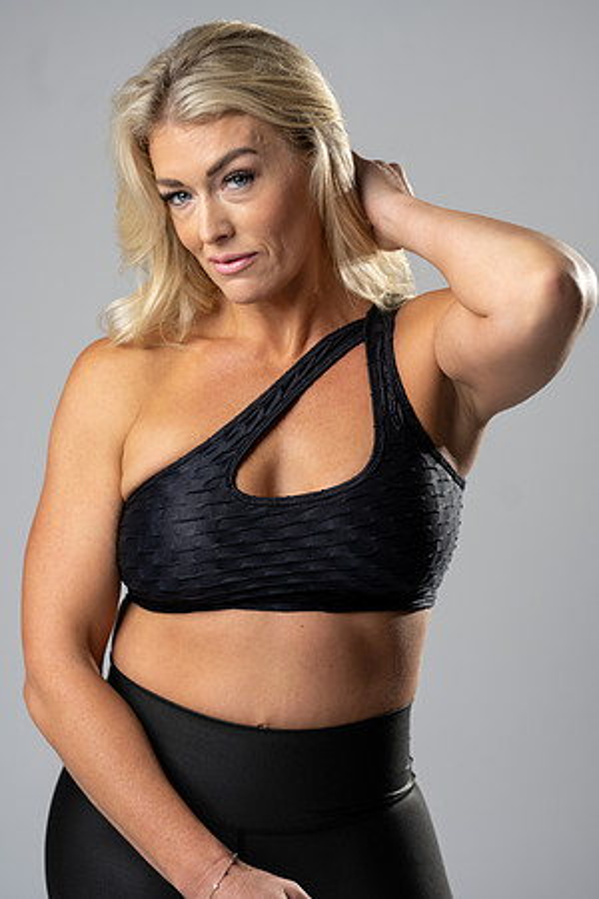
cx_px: 300
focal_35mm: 85
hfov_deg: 16.1
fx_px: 2121
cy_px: 450
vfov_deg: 23.9
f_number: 3.2
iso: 200
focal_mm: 85
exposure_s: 1/160
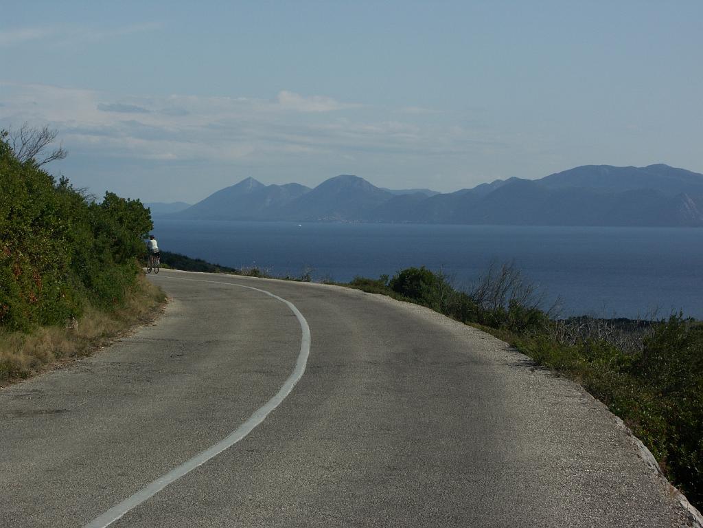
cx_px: 352
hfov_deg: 24.1
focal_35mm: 81
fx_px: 1645
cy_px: 264
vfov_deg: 18.2
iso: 64
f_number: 7.1
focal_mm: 20.79
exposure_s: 1/500
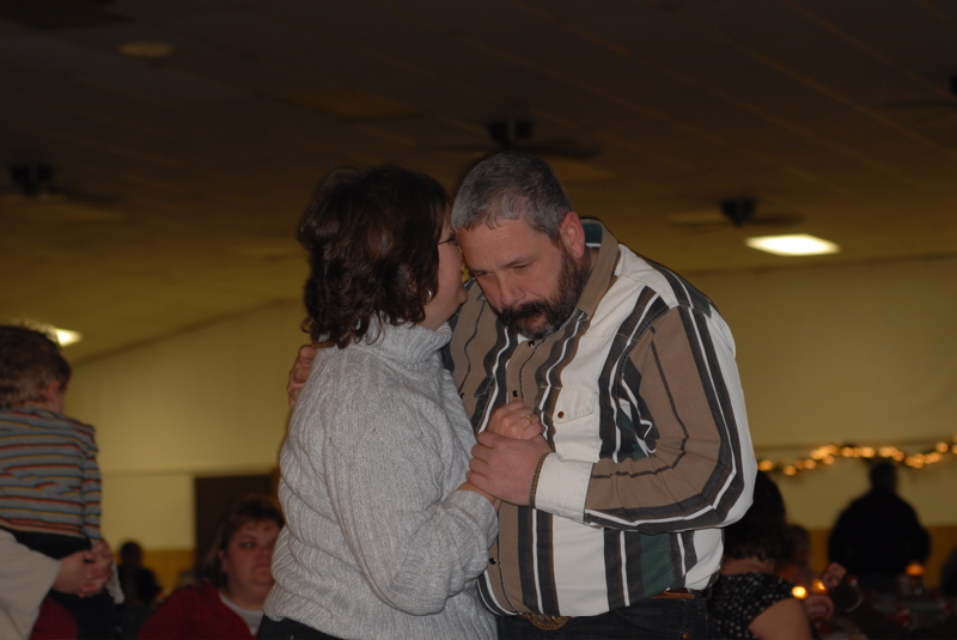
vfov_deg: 13.1
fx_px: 2794
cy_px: 320
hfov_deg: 19.4
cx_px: 478
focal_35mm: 105
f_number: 4
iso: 200
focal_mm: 70
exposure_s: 1/15
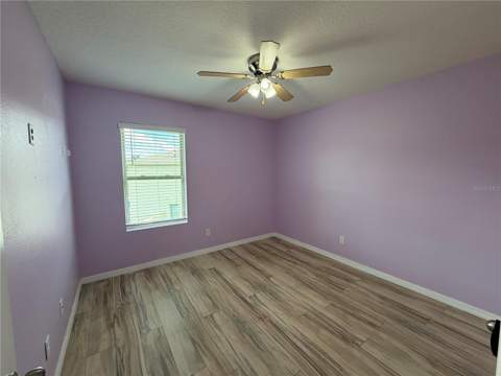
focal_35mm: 14
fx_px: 203
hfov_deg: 102.1
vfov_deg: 85.7
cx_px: 250
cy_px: 188
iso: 125
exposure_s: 1/120
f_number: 2.2
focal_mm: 2.22
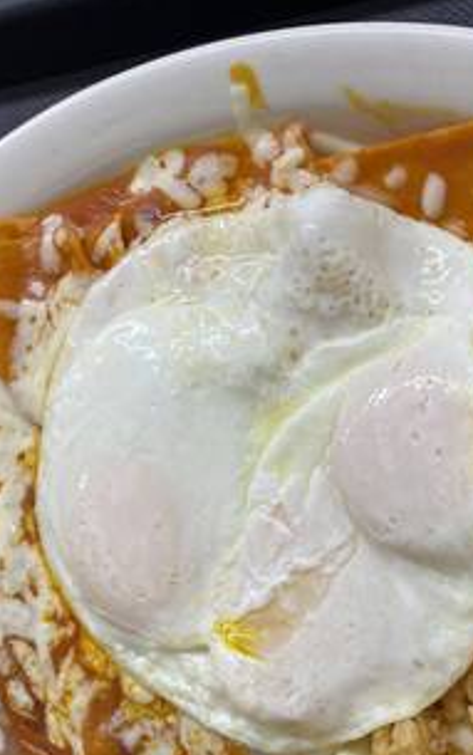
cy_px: 535
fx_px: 1092
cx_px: 441
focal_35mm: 53
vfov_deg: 37.5
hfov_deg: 23.7
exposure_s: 1/60
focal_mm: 4.25
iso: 125
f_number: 1.8
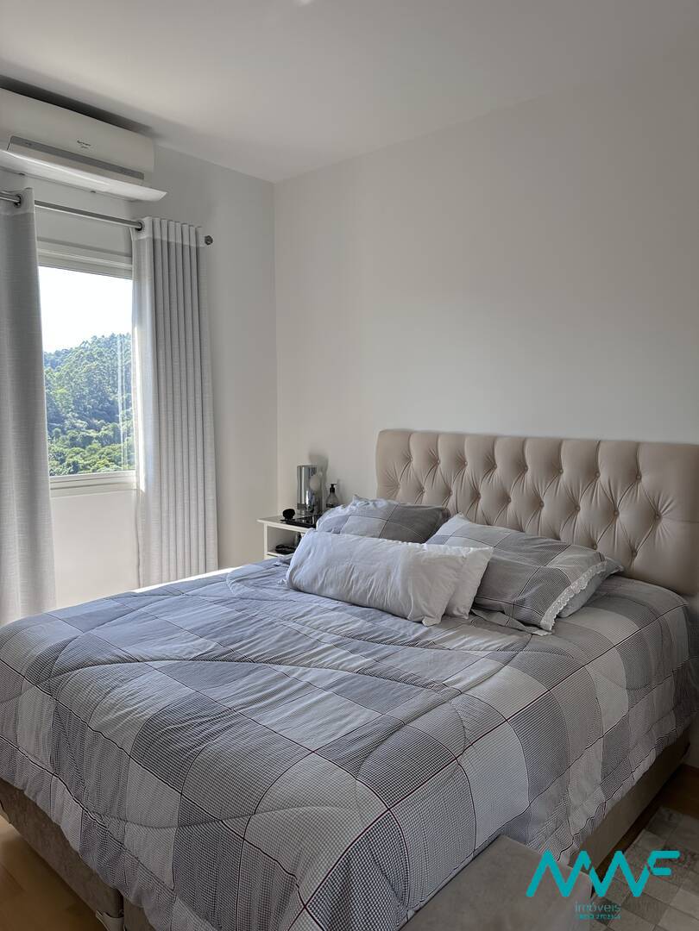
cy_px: 466
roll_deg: -0.3
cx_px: 350
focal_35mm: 24
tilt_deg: -4.0
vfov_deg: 71.6
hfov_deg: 56.8
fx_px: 646
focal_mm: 6.86
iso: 80
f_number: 1.78
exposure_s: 1/357
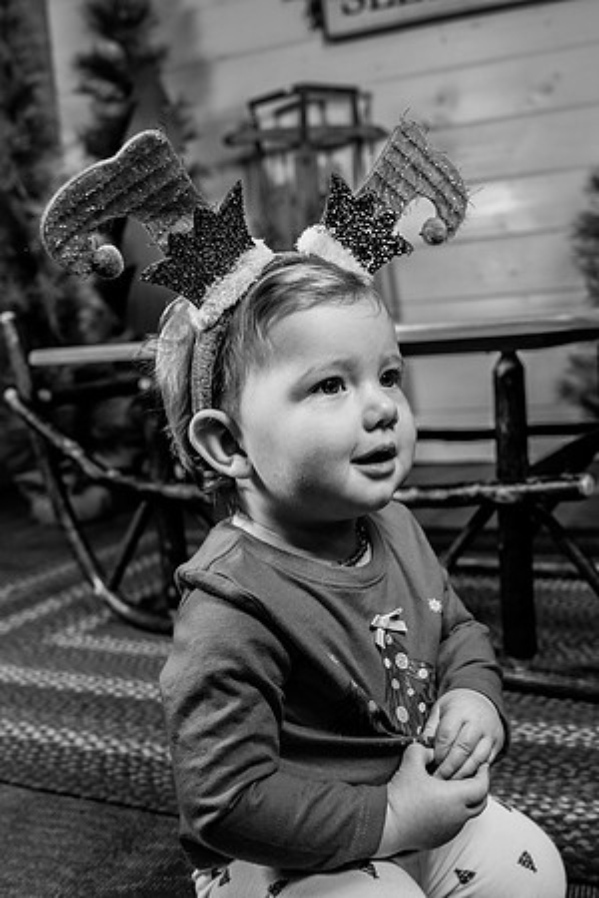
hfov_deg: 36.7
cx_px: 359
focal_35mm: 36
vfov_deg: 53.1
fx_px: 898
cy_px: 449
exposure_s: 1/250
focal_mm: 24
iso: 200
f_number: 4
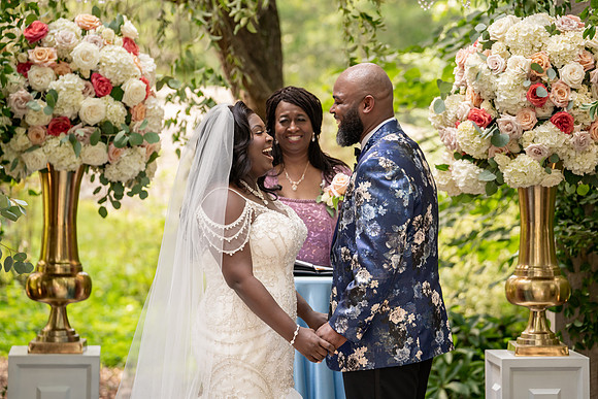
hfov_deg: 15.0
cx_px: 298
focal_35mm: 136
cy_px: 195
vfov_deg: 10.1
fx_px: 2266
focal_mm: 133
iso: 640
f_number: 4
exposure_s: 1/200
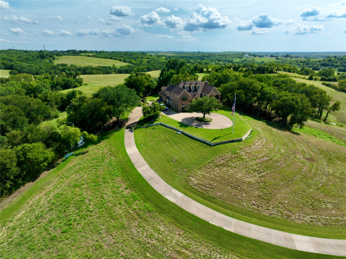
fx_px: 240
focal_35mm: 24
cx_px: 173
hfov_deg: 71.6
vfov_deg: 56.8
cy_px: 130
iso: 120
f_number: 2.8
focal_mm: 12.29
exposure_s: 1/2500
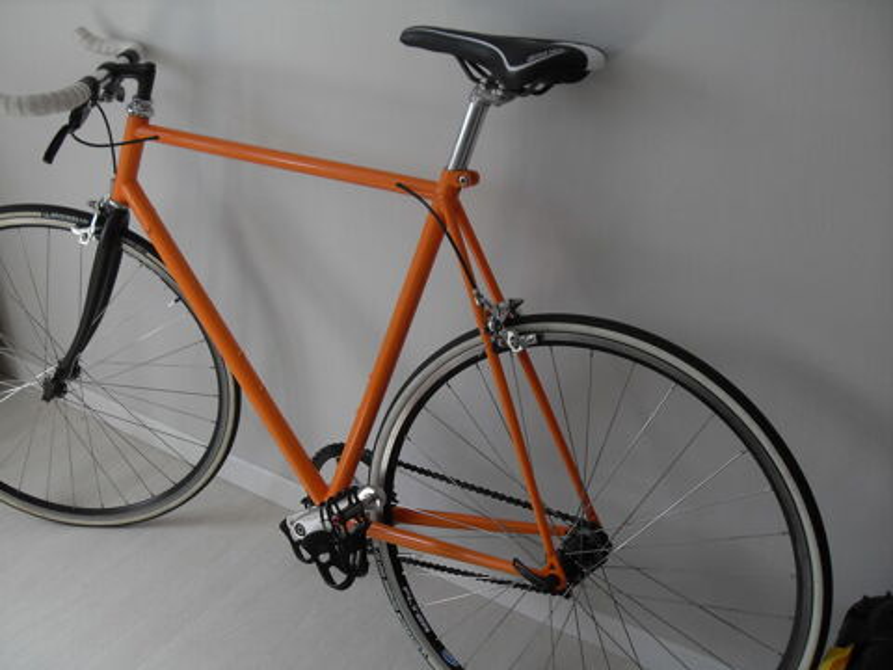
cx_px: 446
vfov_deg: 38.7
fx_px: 955
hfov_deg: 50.1
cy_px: 335
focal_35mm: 37
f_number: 2.8
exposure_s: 1/90
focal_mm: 6.3
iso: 80
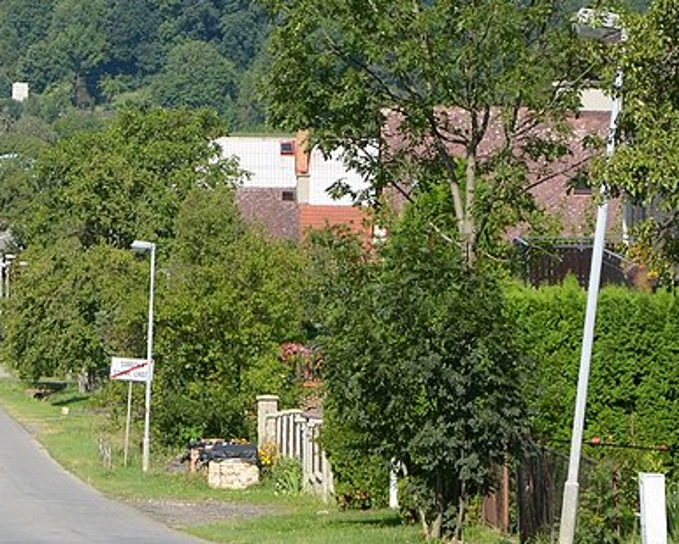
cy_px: 198
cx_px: 25
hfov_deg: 5.6
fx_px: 6898
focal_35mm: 343
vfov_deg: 4.5
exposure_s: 1/200
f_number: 8
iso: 100
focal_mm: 105
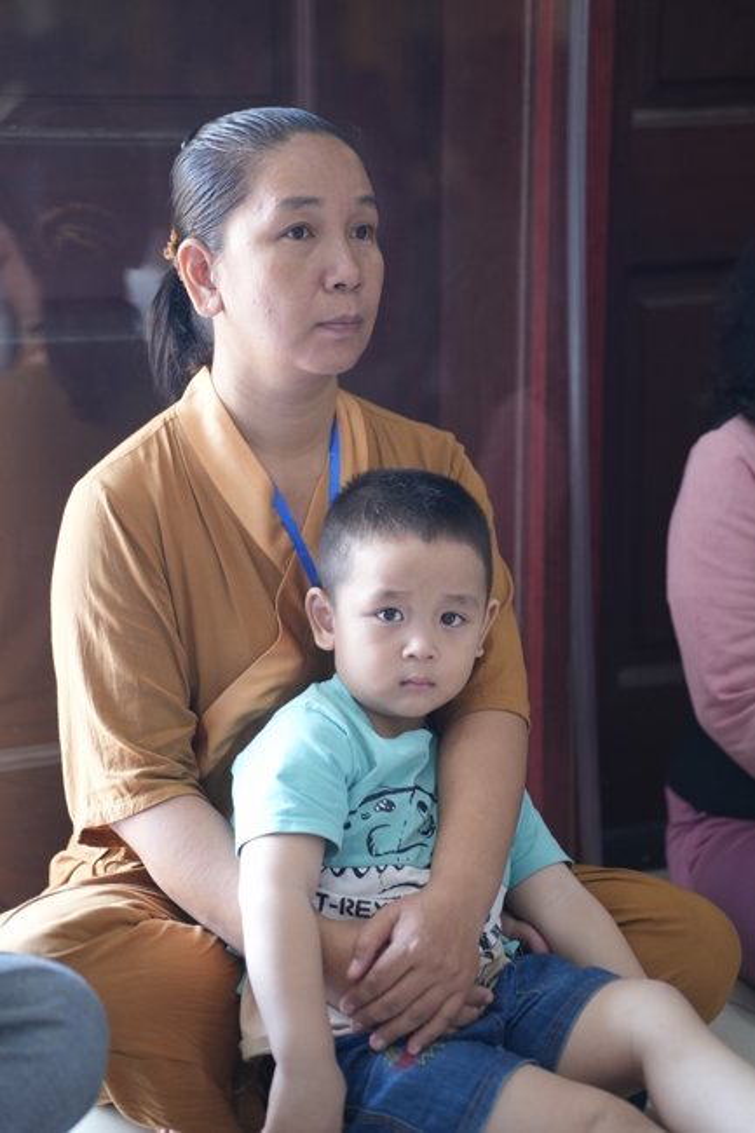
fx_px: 2958
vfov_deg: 21.7
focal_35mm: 94
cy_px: 566
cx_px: 378
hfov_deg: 14.5
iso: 2000
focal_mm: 94
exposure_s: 1/125
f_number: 2.8
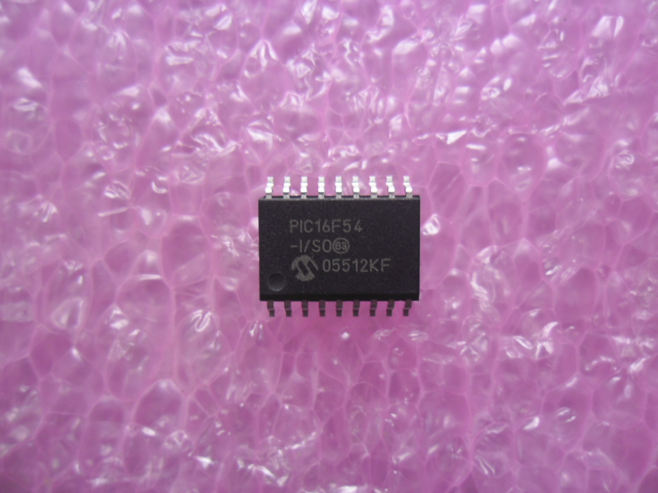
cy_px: 246
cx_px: 329
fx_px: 513
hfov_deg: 65.3
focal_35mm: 27
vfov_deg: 51.4
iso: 100
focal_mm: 4.9
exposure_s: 1/49
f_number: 3.5
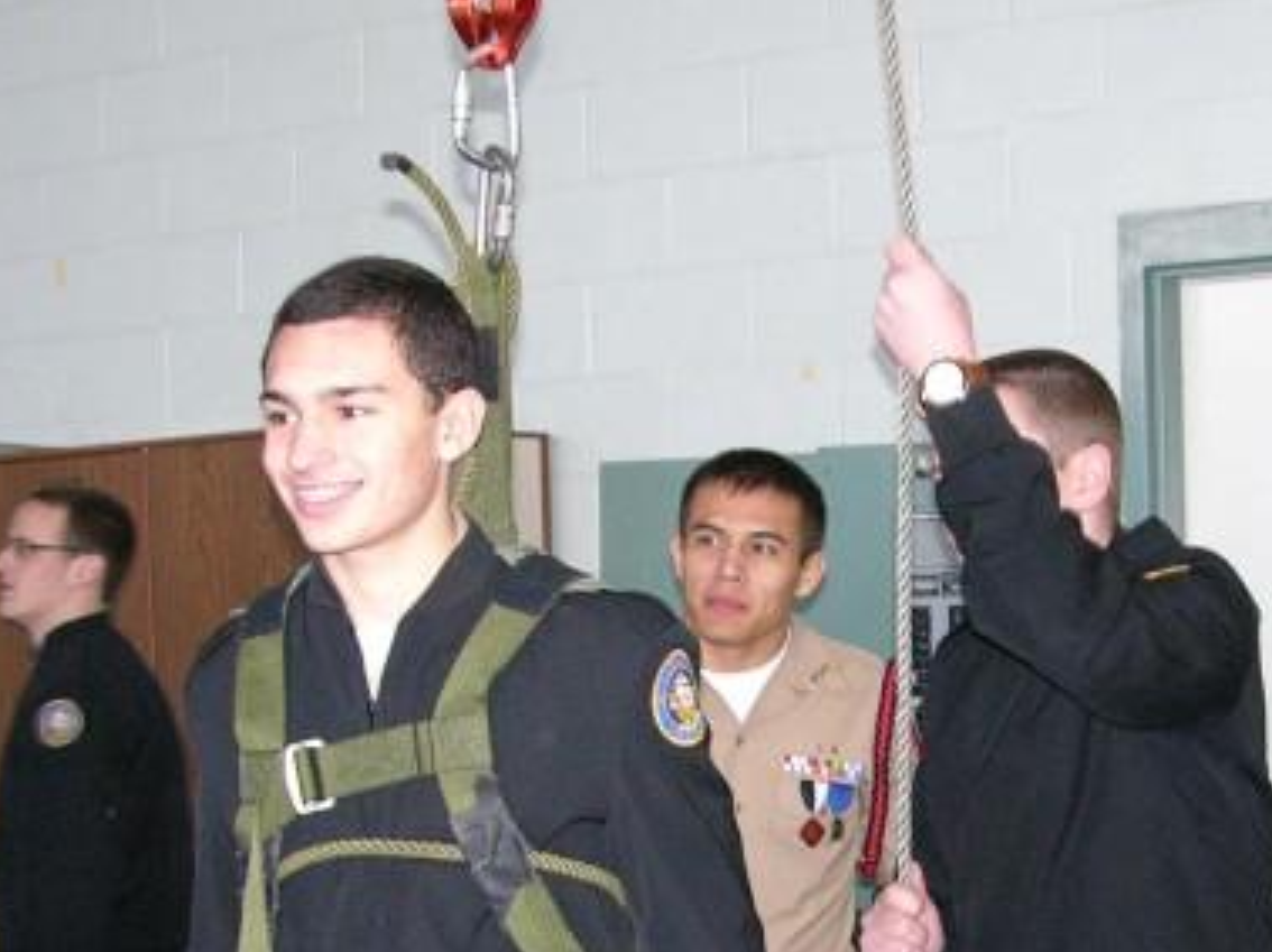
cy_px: 811
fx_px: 3232
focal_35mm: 88
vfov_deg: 16.6
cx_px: 750
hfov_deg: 22.2
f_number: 2.8
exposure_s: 1/60.1
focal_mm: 8.9
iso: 200
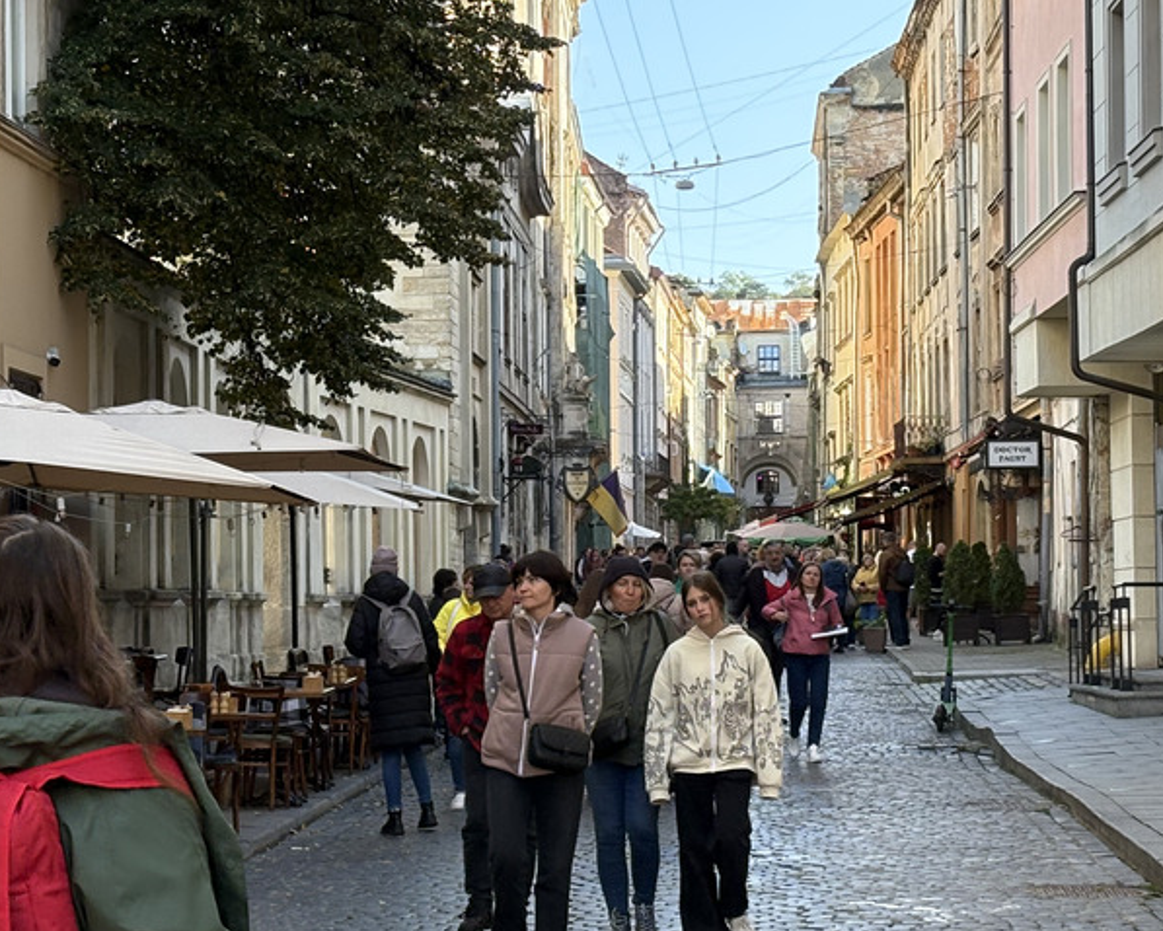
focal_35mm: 102
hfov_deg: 18.8
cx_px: 614
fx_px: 3512
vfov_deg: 15.1
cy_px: 456
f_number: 1.6
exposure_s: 1/500
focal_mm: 5.96
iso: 50
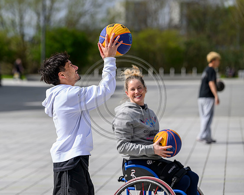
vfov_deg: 9.6
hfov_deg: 12.0
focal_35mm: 160
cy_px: 92
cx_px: 90
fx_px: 1158
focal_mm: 135
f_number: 3.5
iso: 400
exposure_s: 1/5000
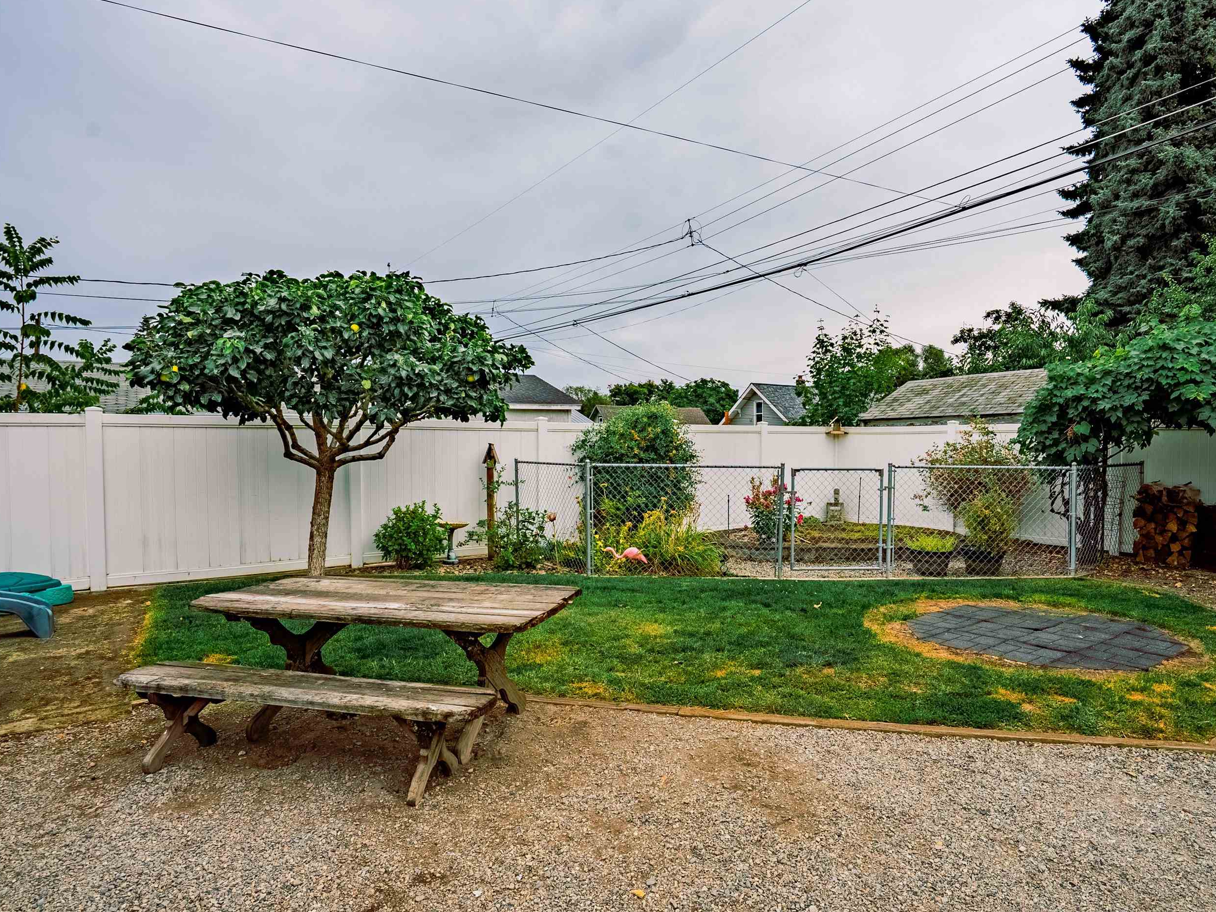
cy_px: 460
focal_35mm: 19
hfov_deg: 84.4
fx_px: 667
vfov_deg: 68.7
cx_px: 673
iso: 400
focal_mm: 16
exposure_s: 1/6400
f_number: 8
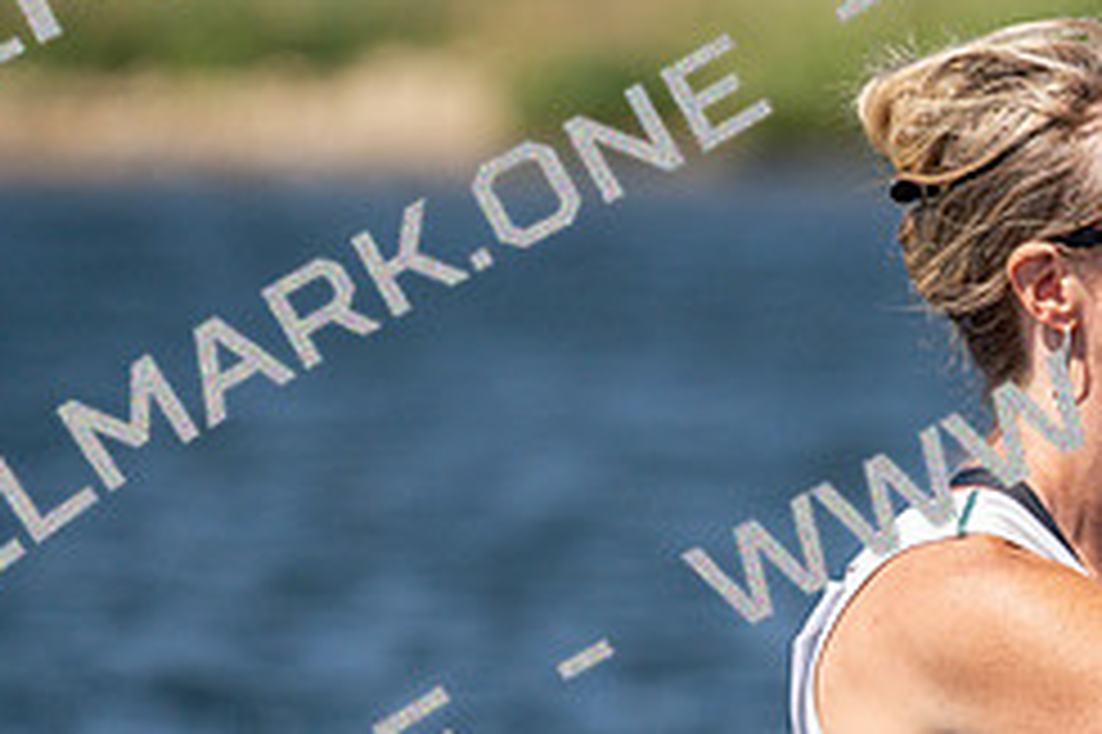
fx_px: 34077
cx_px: 1241
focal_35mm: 1114
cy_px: 637
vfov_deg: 1.2
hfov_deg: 1.9
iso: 250
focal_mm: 470
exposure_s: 1/2000
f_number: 6.3
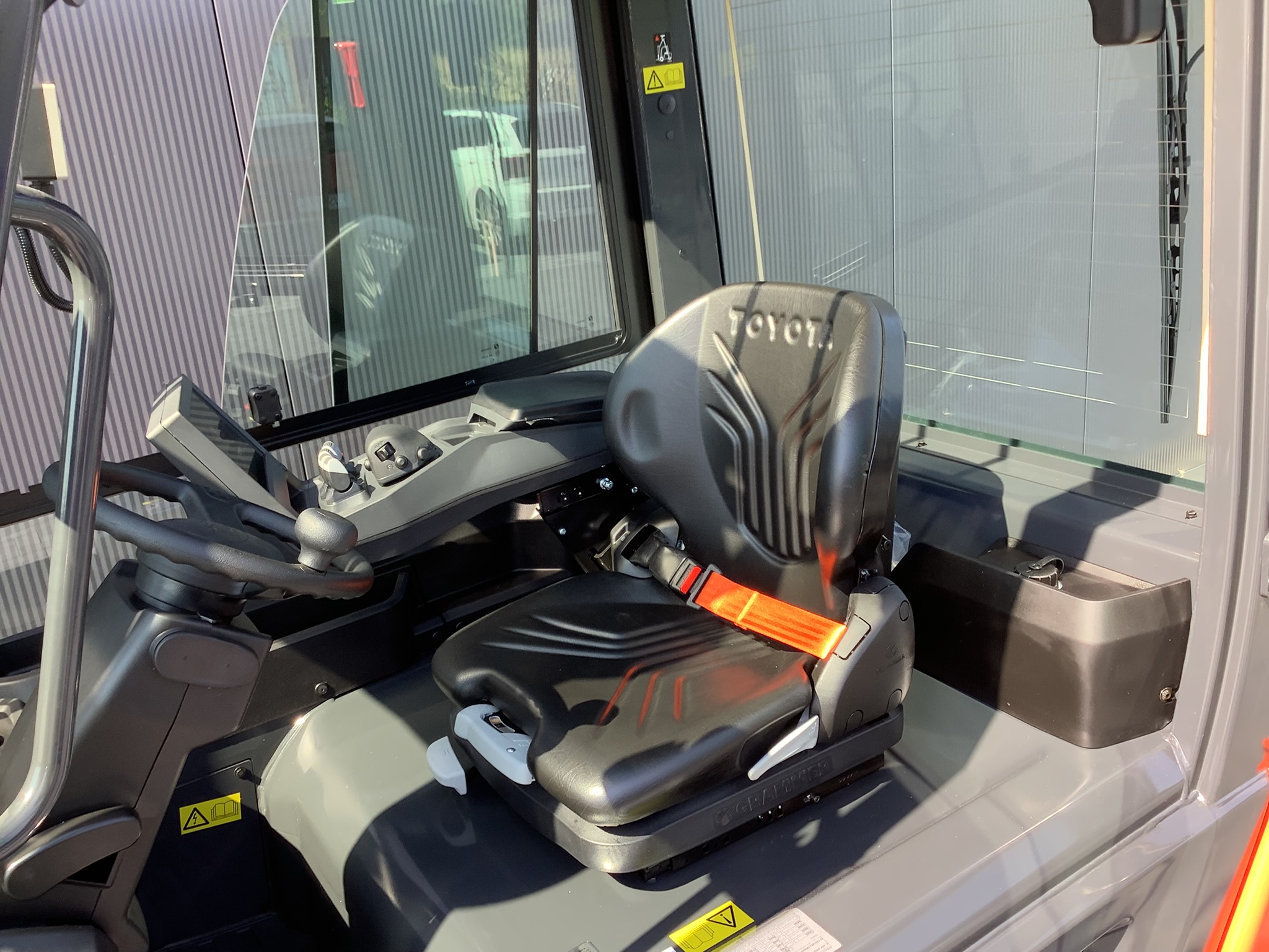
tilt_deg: -18.0
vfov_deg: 45.4
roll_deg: +4.7
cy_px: 476
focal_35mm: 31
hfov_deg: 58.4
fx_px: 1136
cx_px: 634
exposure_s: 1/120
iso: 40
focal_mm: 3.3
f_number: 2.4
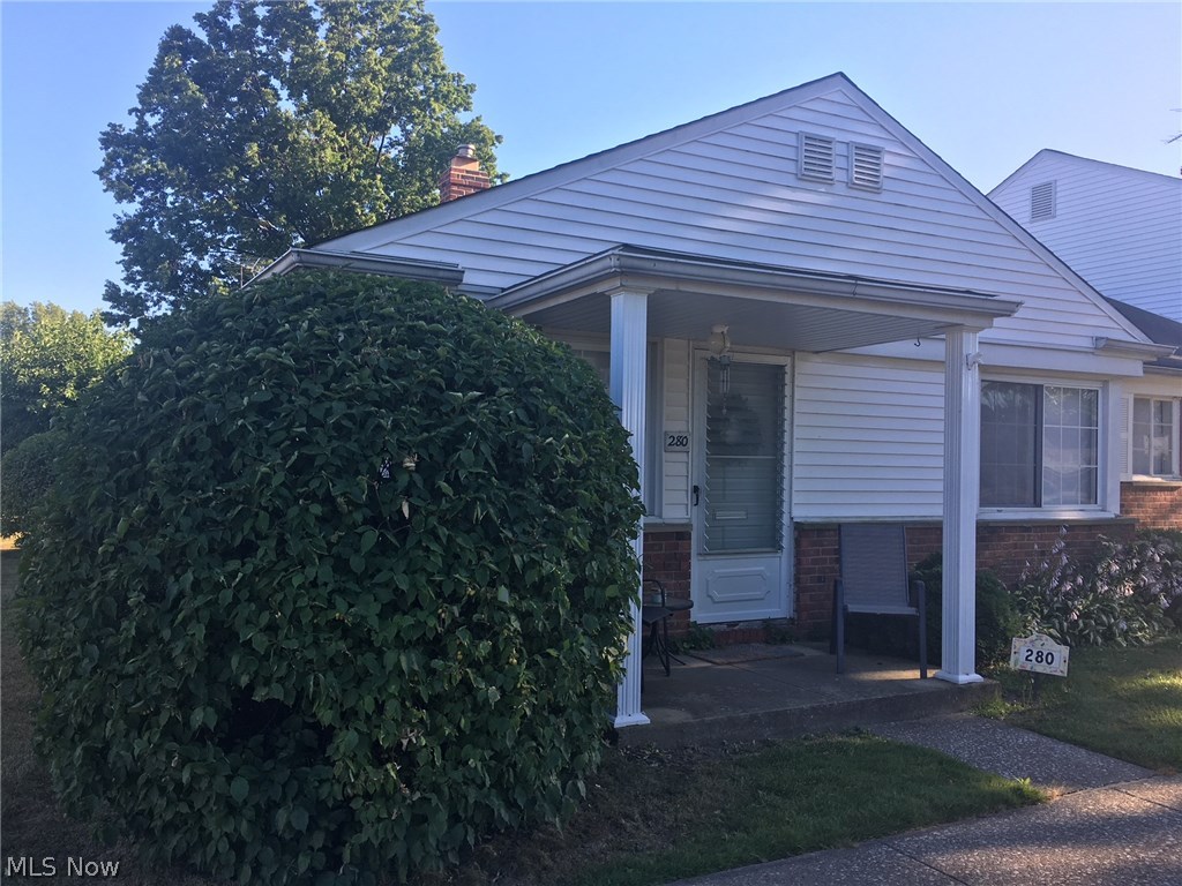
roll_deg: -0.7
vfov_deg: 48.2
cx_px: 591
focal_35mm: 29
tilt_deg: +2.4
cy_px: 443
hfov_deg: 61.7
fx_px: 990
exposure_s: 1/407
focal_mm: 4.15
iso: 25
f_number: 2.2
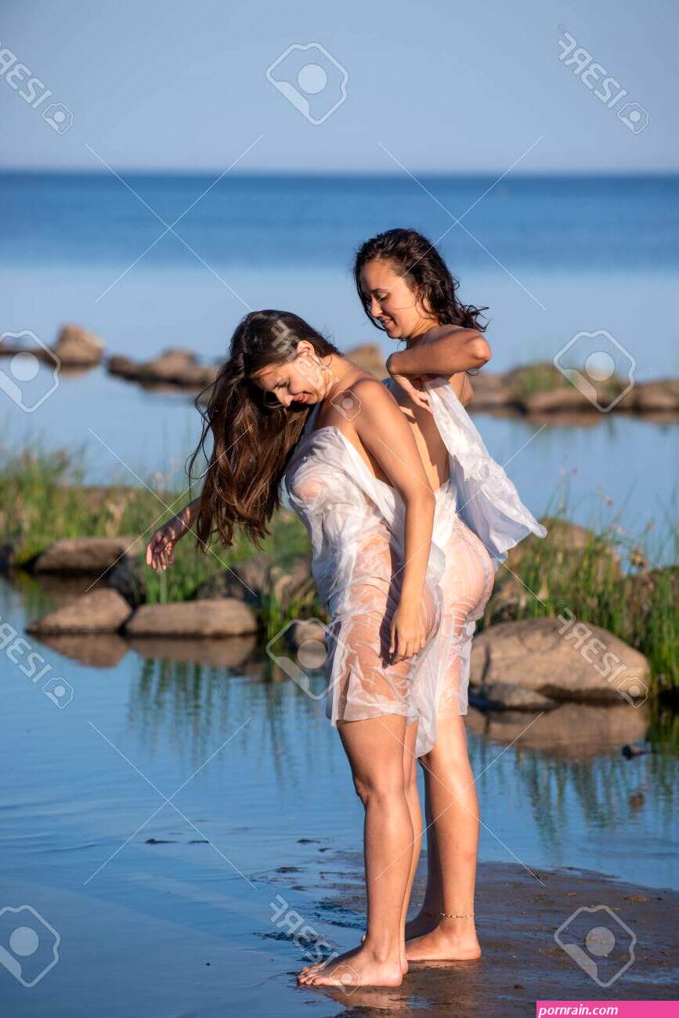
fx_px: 5374
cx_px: 340
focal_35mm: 190
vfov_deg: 10.8
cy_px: 509
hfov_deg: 7.2
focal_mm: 190
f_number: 5.6
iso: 100
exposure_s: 1/1000
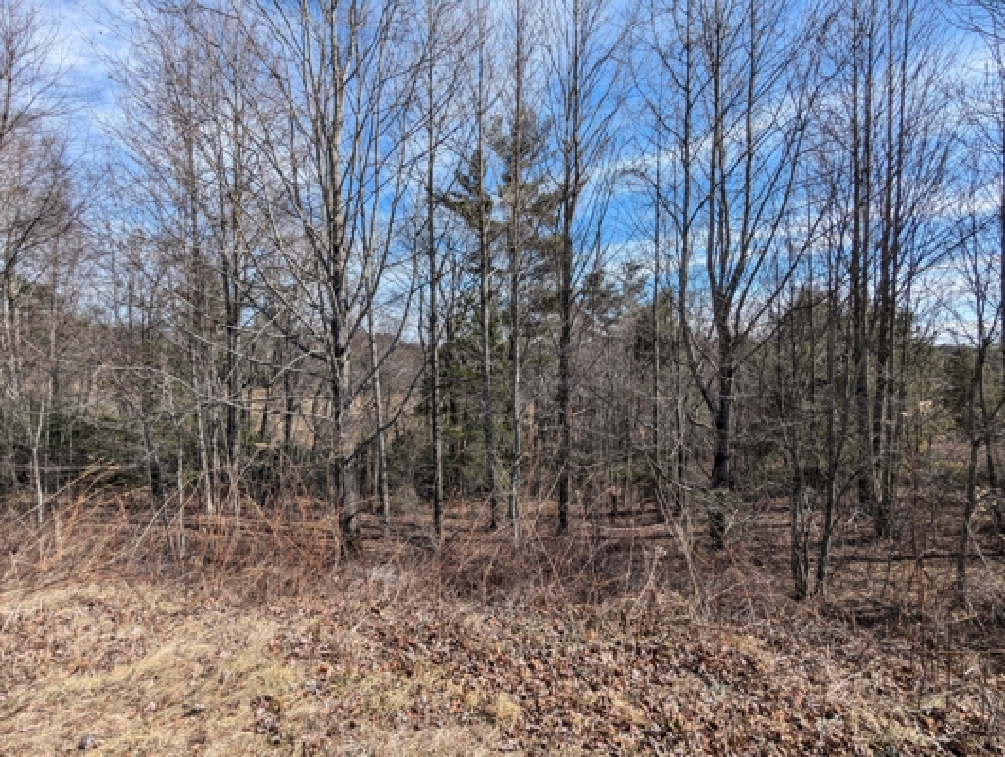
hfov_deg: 94.4
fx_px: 465
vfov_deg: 78.3
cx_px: 502
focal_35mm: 16
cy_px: 378
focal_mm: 2.35
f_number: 2.2
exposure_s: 1/923
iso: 46
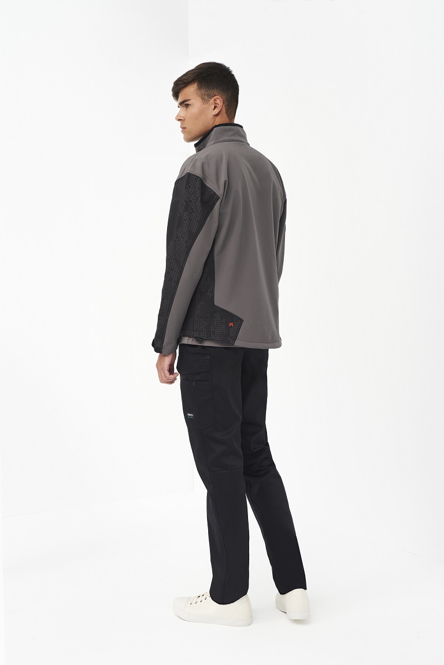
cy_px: 332
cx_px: 222
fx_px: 961
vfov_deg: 38.2
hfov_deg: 26.0
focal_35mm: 52
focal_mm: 52
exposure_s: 1/200
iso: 100
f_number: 10
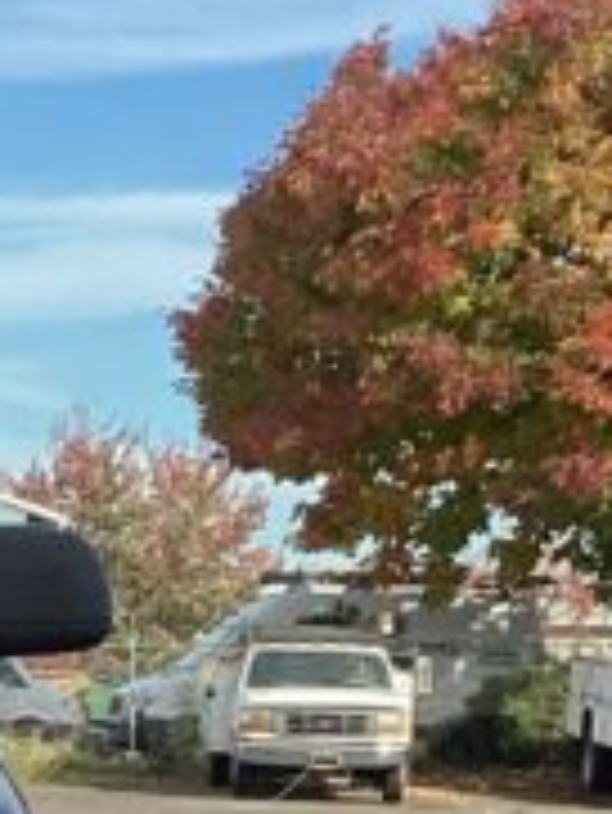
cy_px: 980
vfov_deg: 11.1
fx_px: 4120
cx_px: -738
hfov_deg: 8.0
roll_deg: -0.5
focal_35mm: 175
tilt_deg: -2.6
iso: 25
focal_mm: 3.3
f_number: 2.4
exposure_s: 1/981
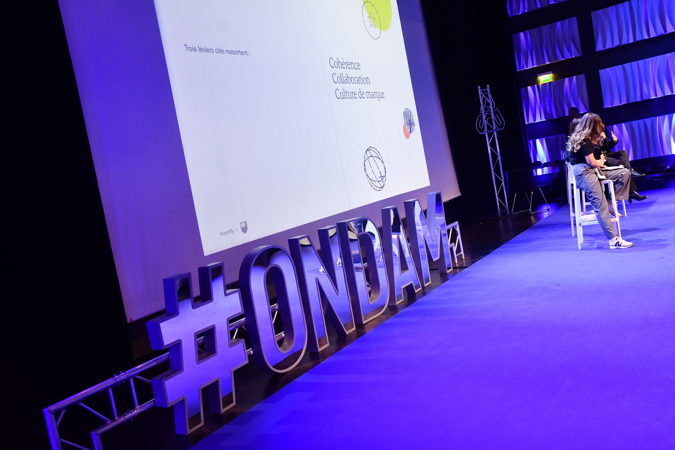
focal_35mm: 34
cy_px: 231
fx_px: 637
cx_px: 332
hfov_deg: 55.8
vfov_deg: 38.9
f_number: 5.6
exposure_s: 1/60
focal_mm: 22
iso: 2000
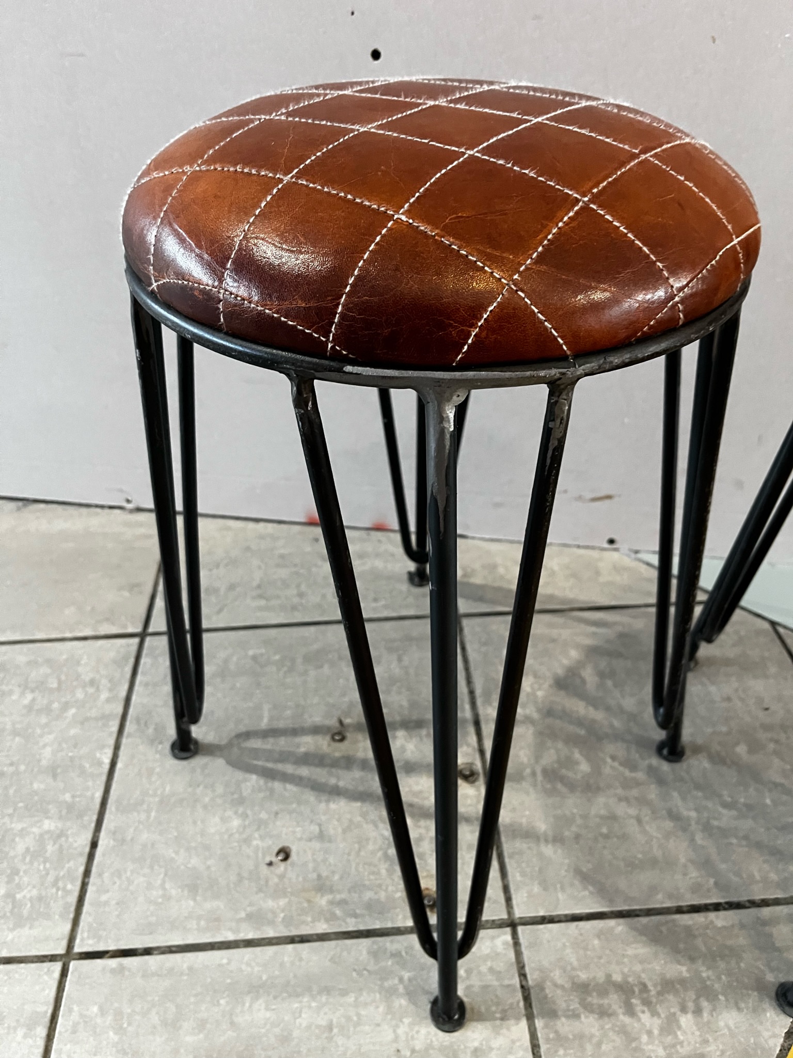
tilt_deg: -39.3
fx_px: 794
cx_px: 396
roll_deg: -0.3
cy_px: 529
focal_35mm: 26
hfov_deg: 53.0
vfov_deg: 67.3
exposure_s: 1/50
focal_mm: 5.1
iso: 500
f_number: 1.6
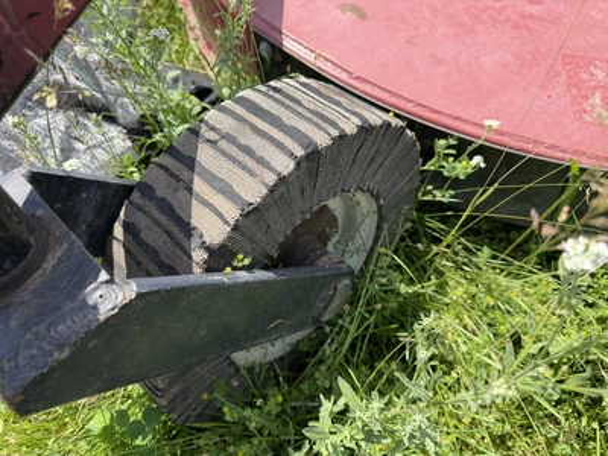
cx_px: 304
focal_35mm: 24
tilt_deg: -55.6
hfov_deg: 71.6
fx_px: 422
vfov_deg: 56.8
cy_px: 228
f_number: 1.78
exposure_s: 1/1901
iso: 80
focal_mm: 6.76
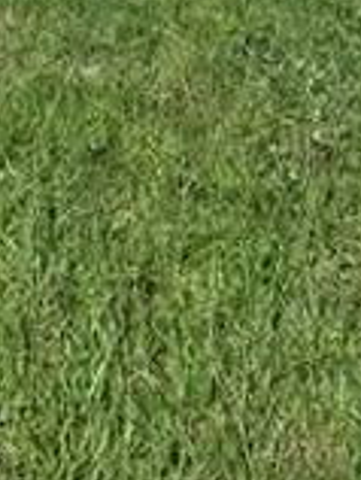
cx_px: 140
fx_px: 971
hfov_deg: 21.0
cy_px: -545
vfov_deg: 17.2
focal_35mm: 70
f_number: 2.2
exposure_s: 1/2835
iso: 50
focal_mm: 2.2
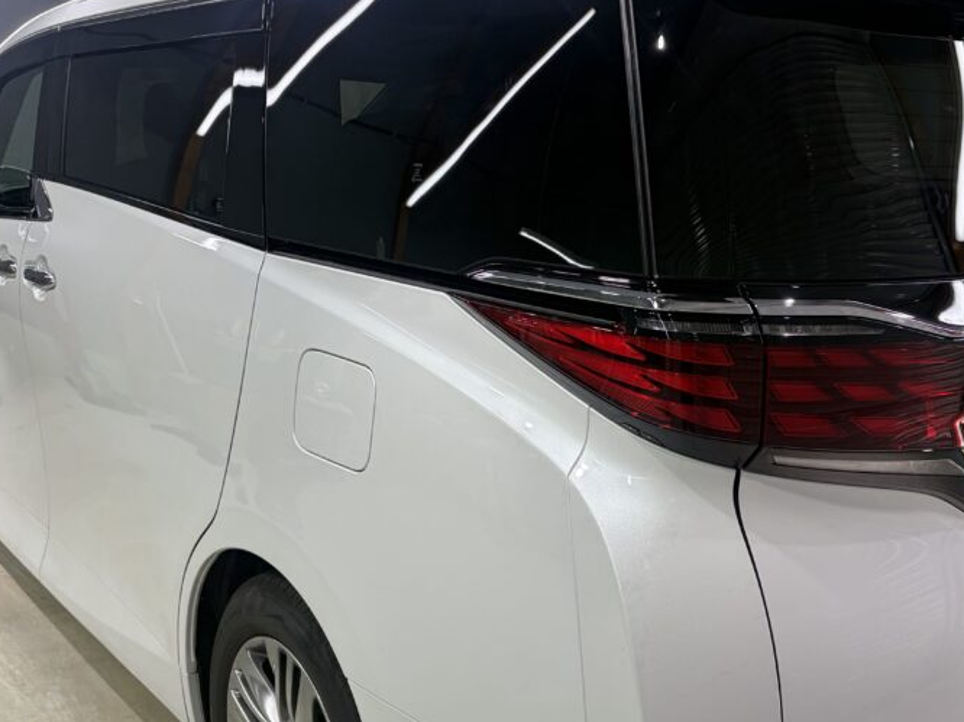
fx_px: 1114
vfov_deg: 35.9
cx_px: 562
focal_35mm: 40
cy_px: 378
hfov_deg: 46.6
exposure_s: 1/120
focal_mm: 5.96
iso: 40
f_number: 1.6
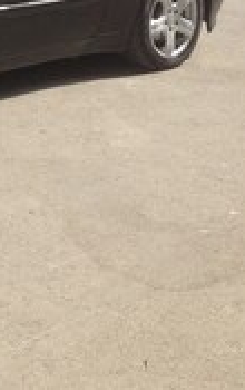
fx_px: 1053
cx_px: -163
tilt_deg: -5.7
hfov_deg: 12.4
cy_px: -71
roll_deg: +0.5
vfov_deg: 19.8
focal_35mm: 99
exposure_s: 1/809
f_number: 2.4
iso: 50
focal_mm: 4.12
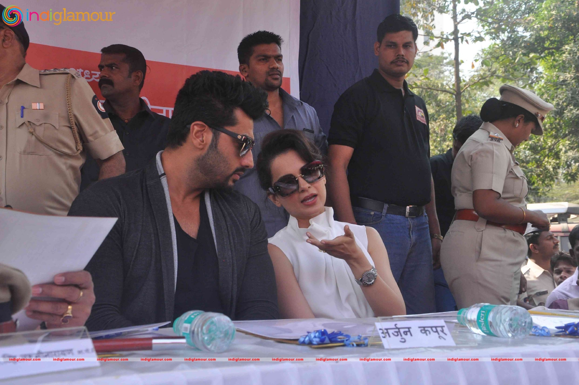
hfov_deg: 35.1
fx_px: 916
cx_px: 290
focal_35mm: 57
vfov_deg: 23.7
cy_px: 192
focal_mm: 38
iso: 1000
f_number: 10
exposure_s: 1/400
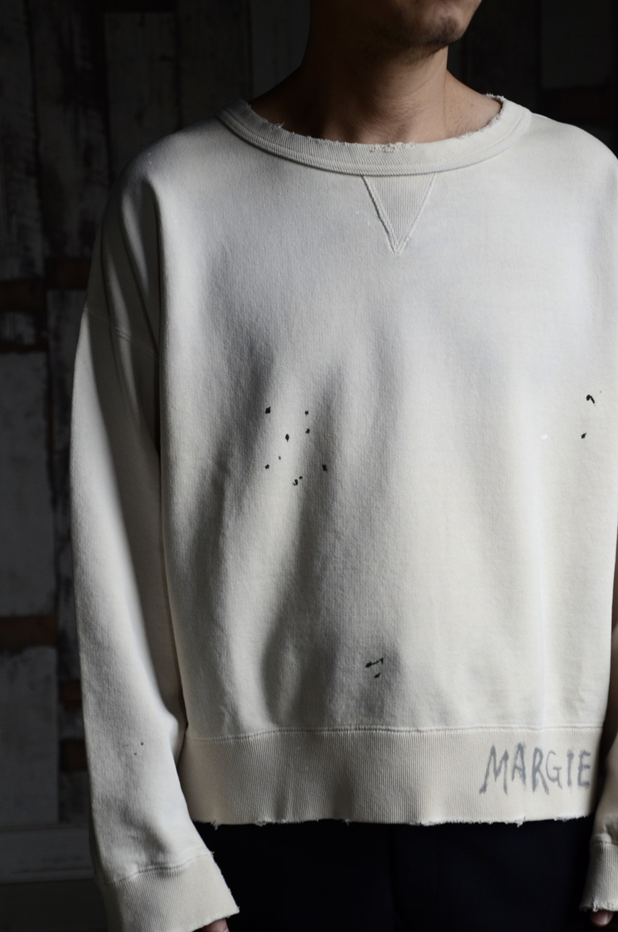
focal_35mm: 75
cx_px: 309
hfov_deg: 18.1
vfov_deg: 27.0
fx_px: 1939
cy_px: 466
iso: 640
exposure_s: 1/50
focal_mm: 50
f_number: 4.8
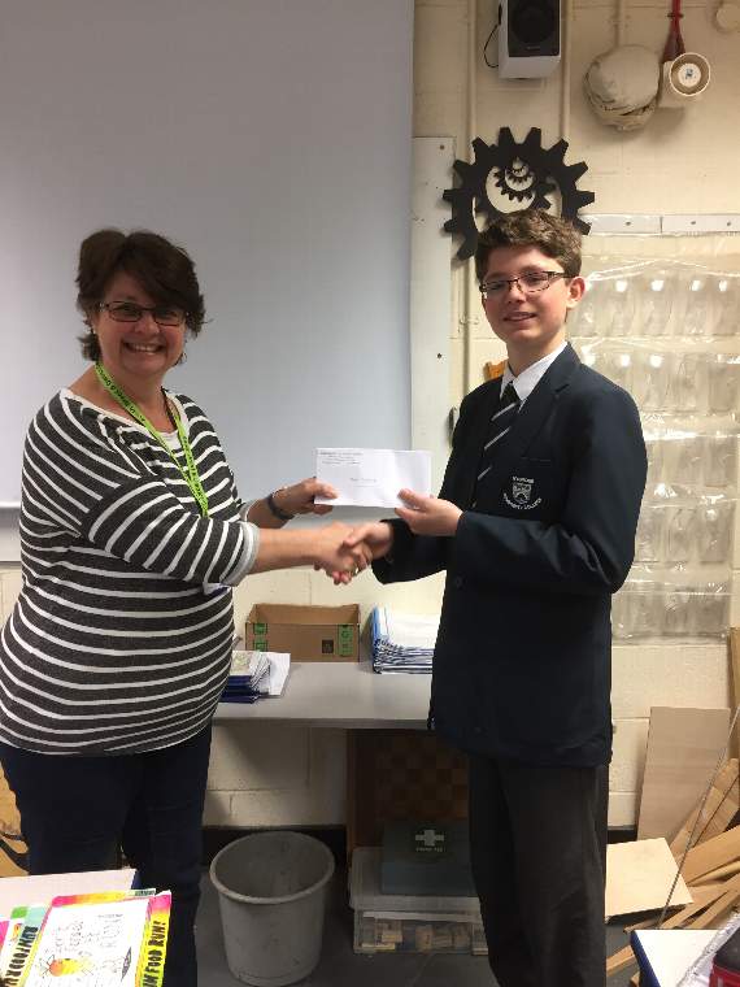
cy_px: 494
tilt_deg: -6.4
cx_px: 370
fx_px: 827
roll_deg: -0.3
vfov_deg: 61.7
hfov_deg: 48.2
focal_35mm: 29
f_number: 2.2
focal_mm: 4.15
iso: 80
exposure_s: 1/33
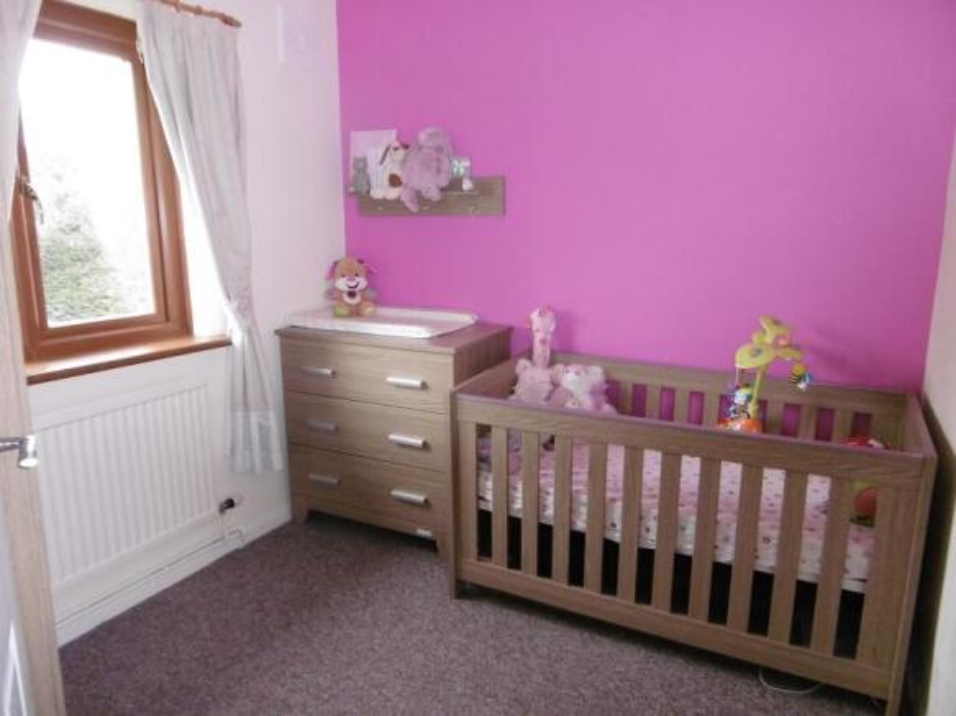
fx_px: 663
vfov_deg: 56.8
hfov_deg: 71.6
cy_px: 358
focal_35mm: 24
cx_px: 478
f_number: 3.1
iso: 320
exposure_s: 1/60
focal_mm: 4.3
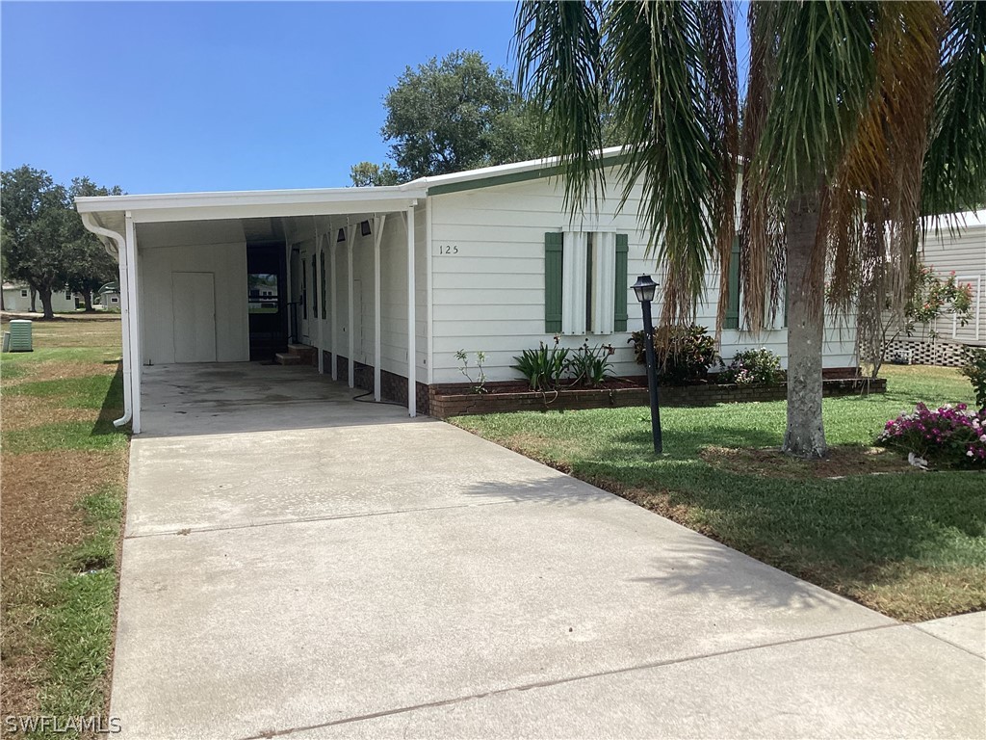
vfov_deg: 45.4
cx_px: 493
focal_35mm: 31
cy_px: 370
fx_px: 883
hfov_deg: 58.4
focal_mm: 3.3
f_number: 2.4
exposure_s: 1/1988
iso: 25
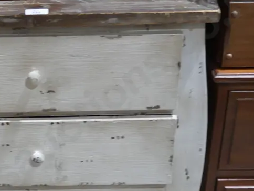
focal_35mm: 93
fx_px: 683
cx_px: 51
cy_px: 143
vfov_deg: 15.8
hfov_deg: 20.8
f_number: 4.7
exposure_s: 1/60
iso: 640
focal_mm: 22
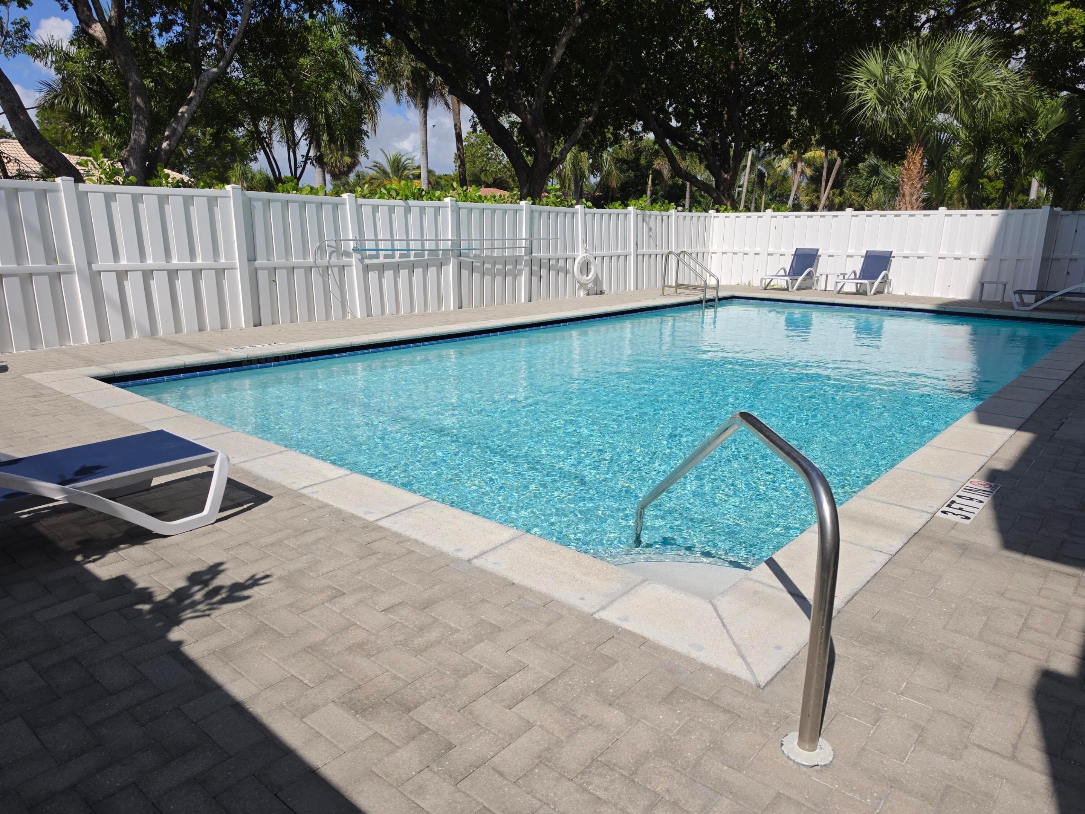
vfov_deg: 58.9
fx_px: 721
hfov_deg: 73.9
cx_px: 542
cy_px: 407
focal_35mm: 23
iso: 40
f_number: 1.4
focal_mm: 6.5
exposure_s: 1/7939
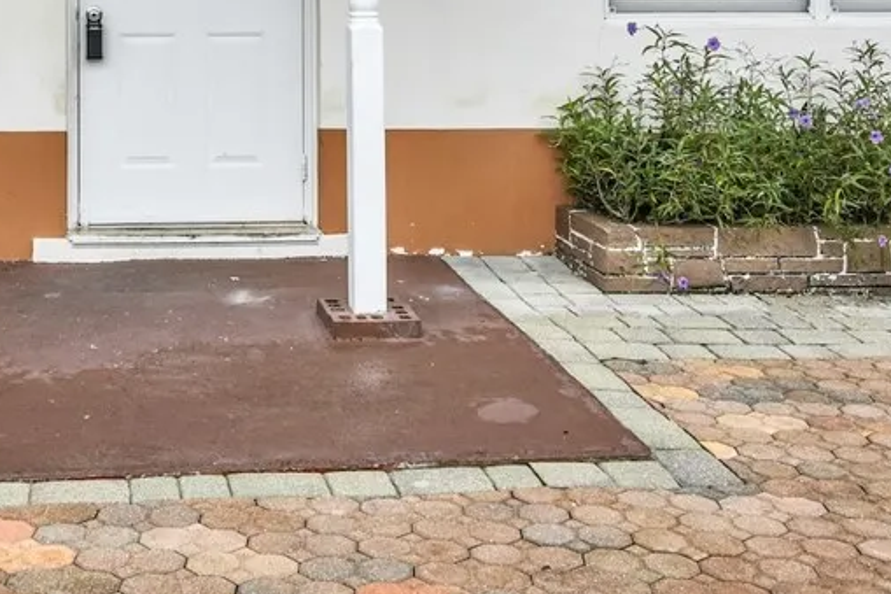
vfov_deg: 21.5
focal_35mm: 60
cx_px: 199
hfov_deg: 32.6
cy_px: -50
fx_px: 1484
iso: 200
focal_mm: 18
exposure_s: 1/125
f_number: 11
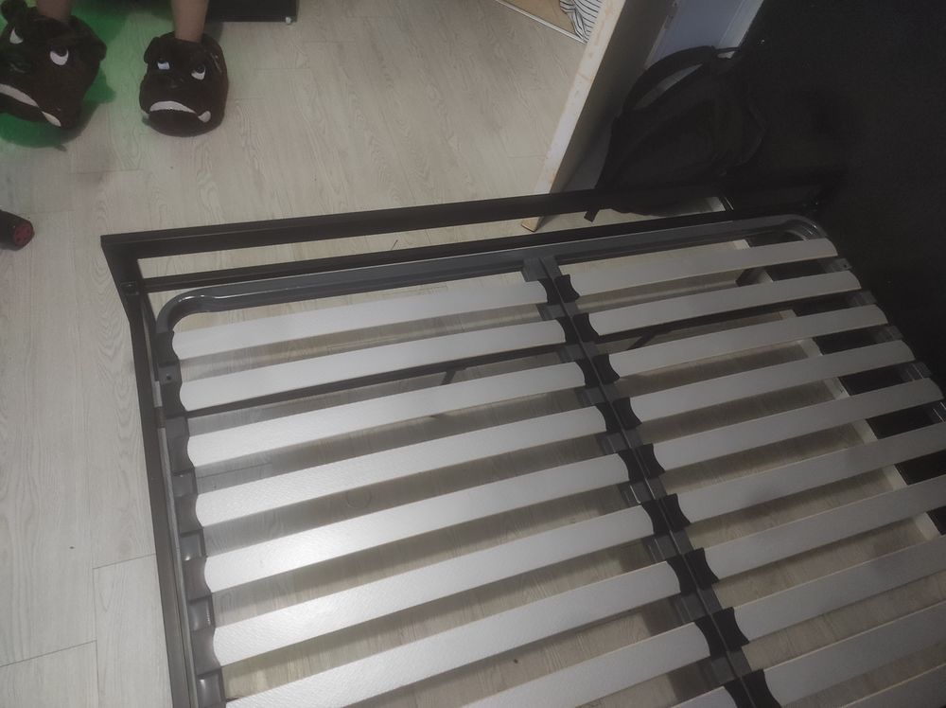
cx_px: 473
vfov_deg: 54.8
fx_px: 683
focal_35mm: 25
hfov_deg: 69.4
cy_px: 354
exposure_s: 1/33
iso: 1677
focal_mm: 5.43
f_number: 1.89
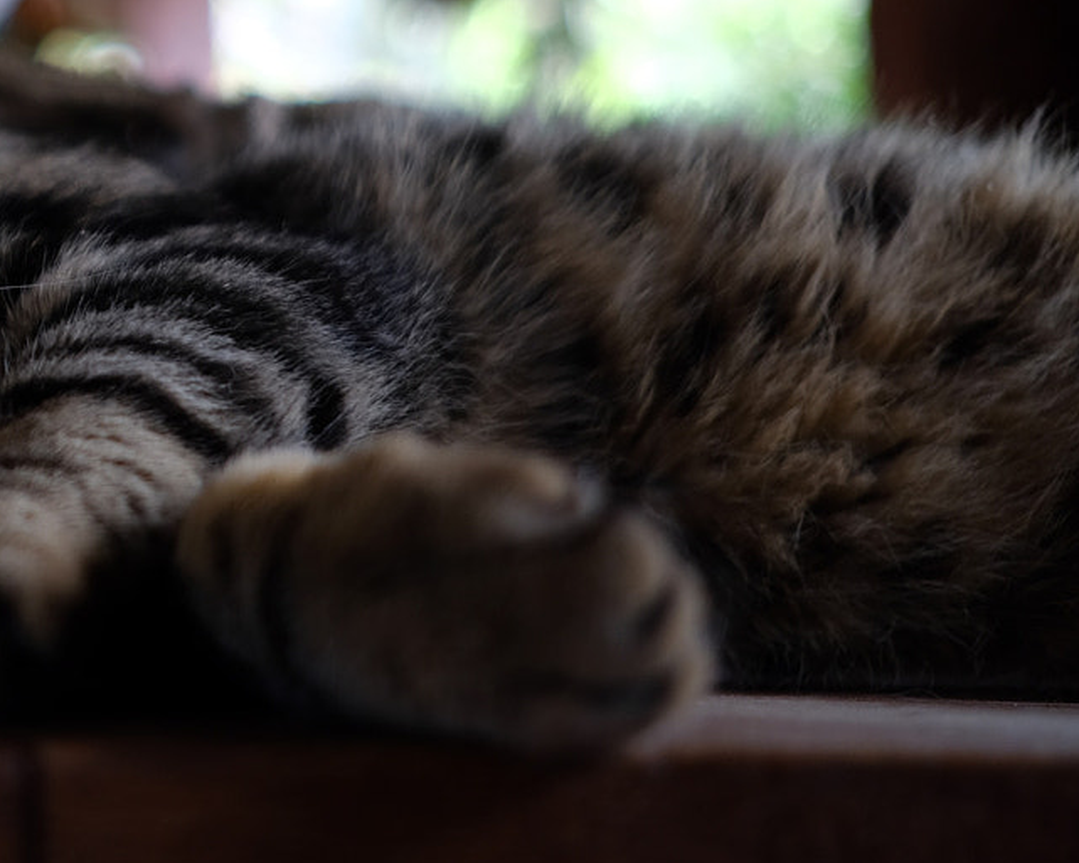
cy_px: 155
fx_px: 2619
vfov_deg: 18.5
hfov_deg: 21.5
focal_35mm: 82
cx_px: -249
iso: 200
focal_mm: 23
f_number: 2
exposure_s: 1/180
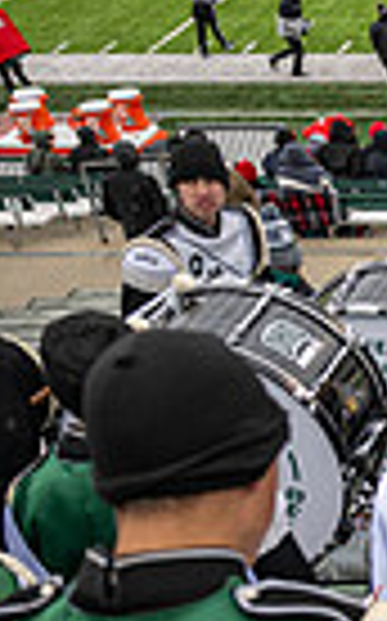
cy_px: 556
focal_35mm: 103
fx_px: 1742
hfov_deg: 10.0
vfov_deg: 19.8
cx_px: 1102
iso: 160
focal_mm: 24
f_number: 2.8
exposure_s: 1/500
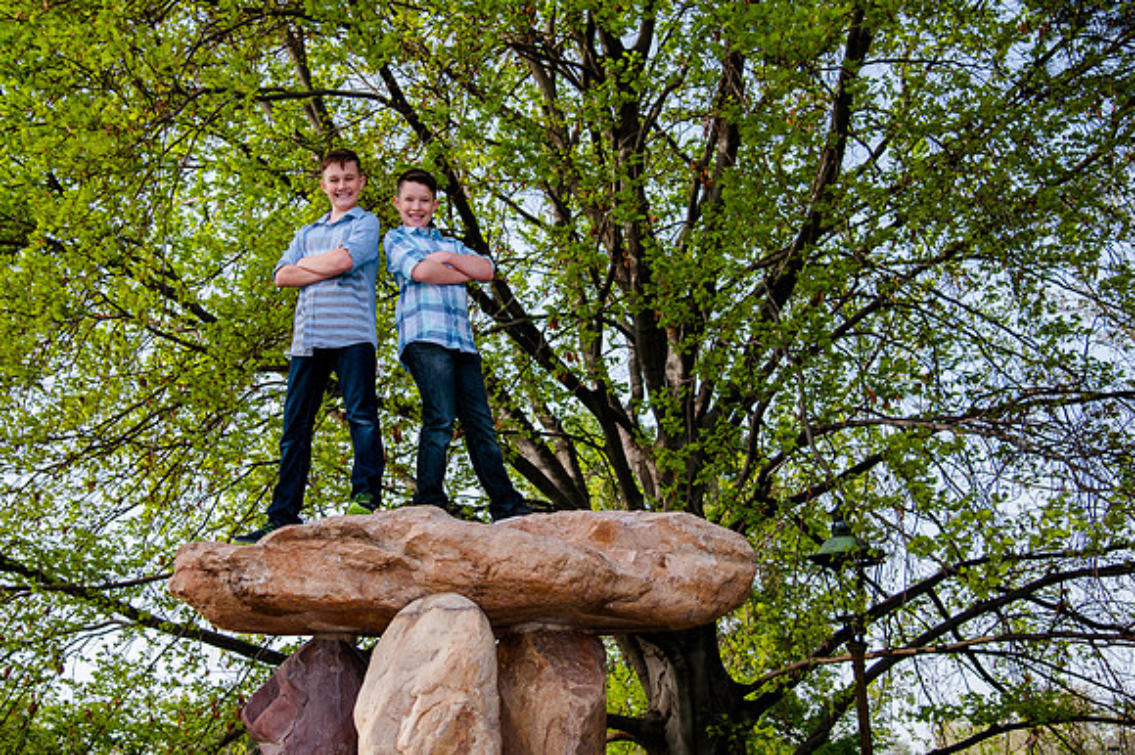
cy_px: 317
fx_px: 1608
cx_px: 488
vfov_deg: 26.4
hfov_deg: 38.8
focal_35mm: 51
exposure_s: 1/250
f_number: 5
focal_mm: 44
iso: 200
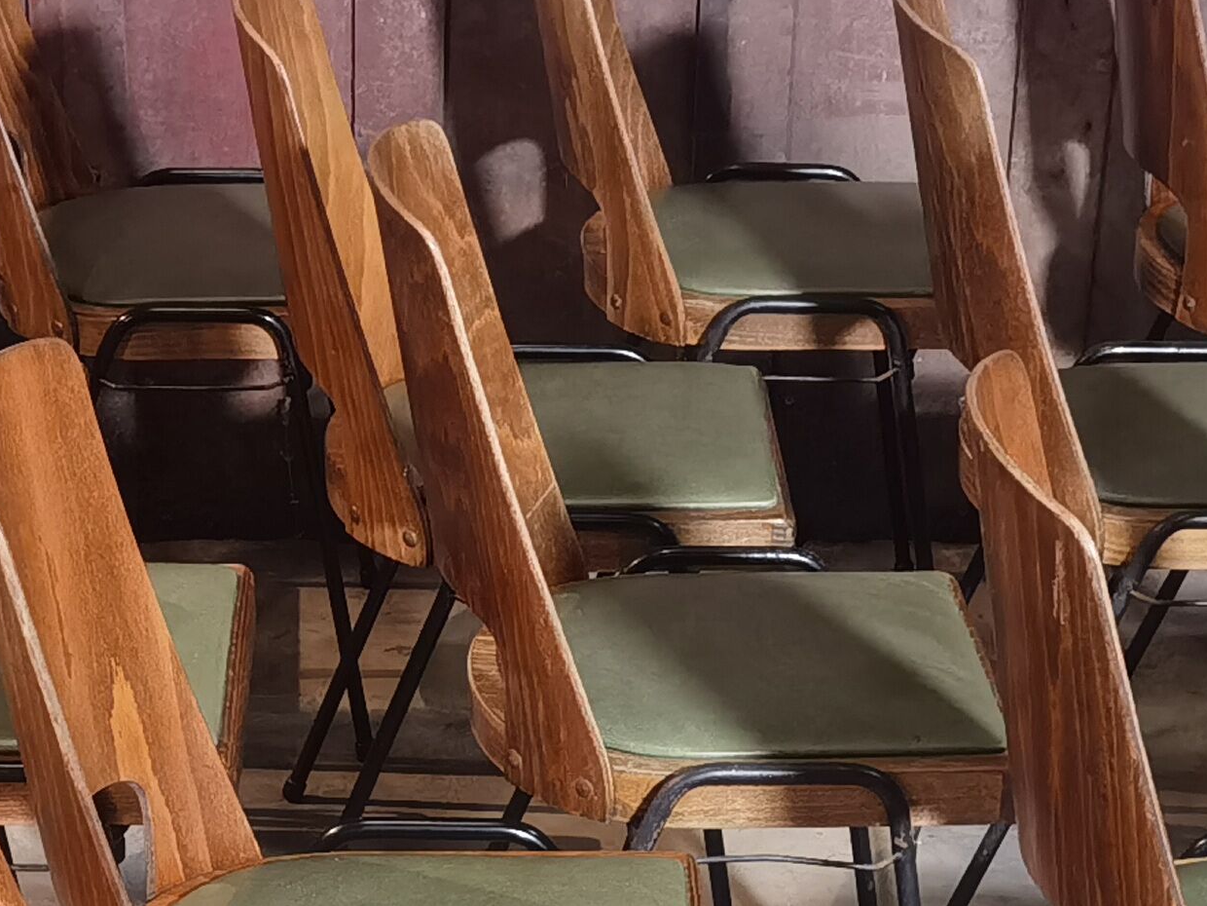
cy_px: 1079
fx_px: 3801
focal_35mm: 109
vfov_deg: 13.2
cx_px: 393
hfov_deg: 18.0
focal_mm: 6.71
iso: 500
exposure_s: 1/33.3
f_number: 1.9
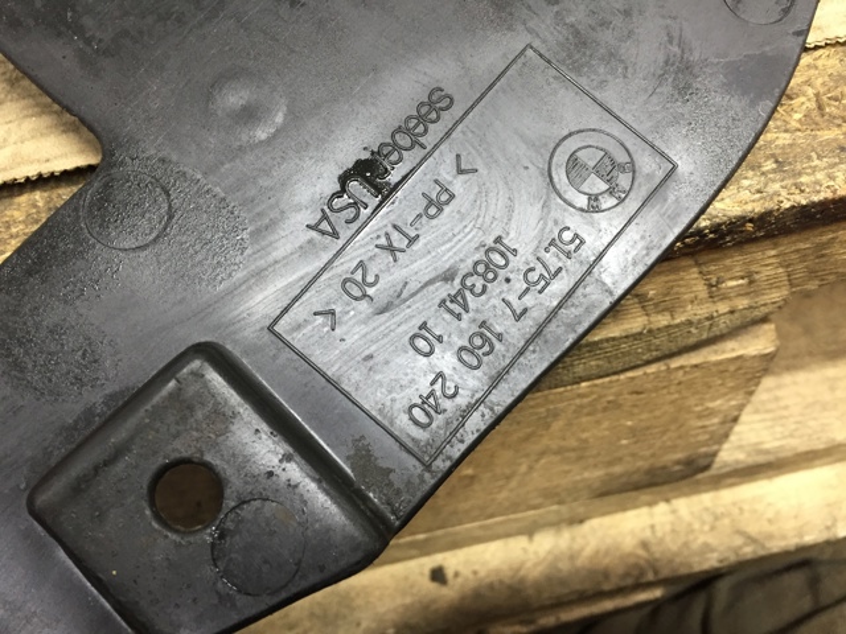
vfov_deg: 48.2
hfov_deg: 61.7
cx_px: 423
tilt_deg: -58.0
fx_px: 709
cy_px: 317
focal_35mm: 29
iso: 125
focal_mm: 4.15
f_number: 2.2
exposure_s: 1/33
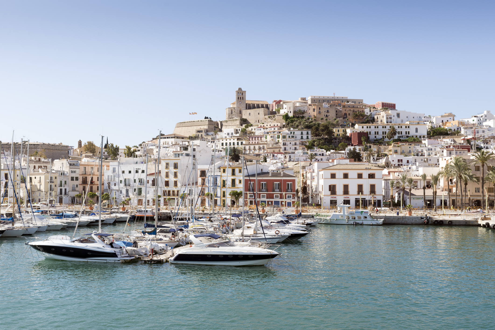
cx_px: 248
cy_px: 165
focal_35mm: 40
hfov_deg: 48.5
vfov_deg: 33.4
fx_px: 550
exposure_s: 1/250
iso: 100
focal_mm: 40
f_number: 8
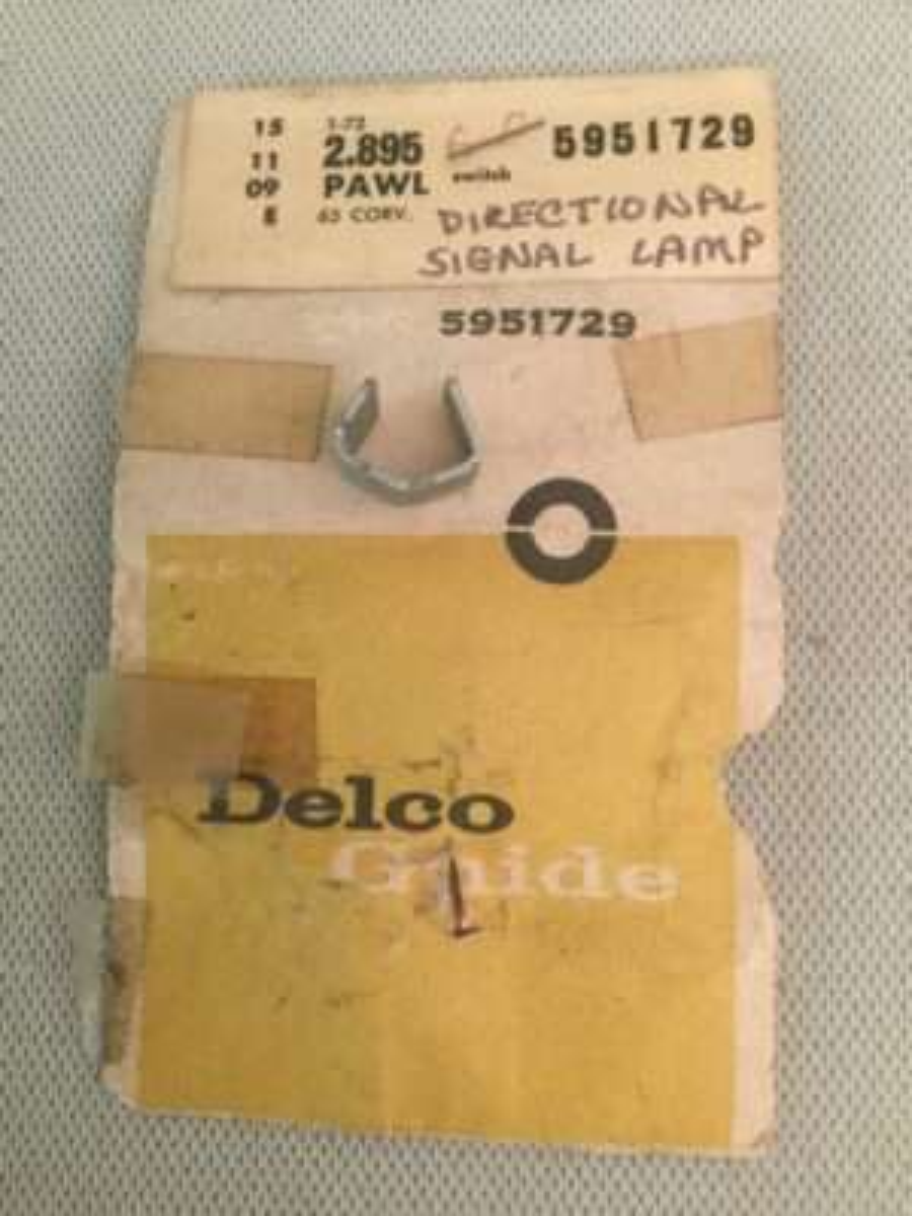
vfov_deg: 58.4
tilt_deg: -82.5
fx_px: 1089
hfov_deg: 45.4
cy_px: 608
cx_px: 456
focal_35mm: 31
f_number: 2.4
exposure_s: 1/30
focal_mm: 3.3
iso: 160
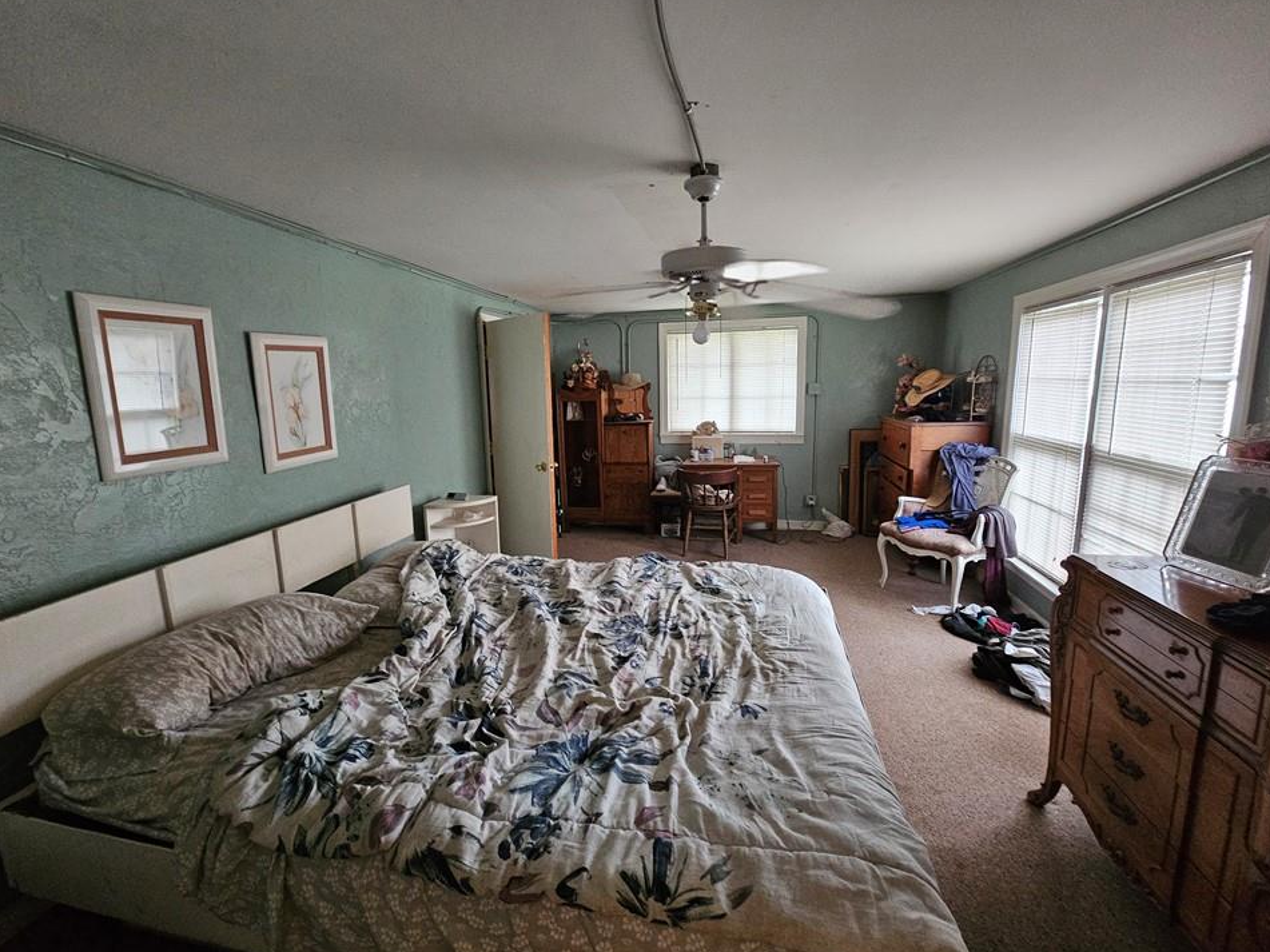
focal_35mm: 14
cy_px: 474
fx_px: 514
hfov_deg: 102.0
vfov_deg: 85.7
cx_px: 614
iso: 500
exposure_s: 1/30
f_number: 2.2
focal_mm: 2.2
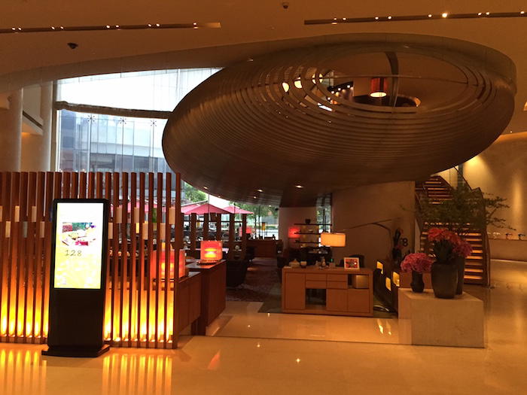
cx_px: 264
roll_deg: -0.6
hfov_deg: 61.7
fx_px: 442
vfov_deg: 48.2
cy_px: 198
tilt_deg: +2.0
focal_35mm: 29
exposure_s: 1/25
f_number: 2.2
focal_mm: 4.15
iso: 250
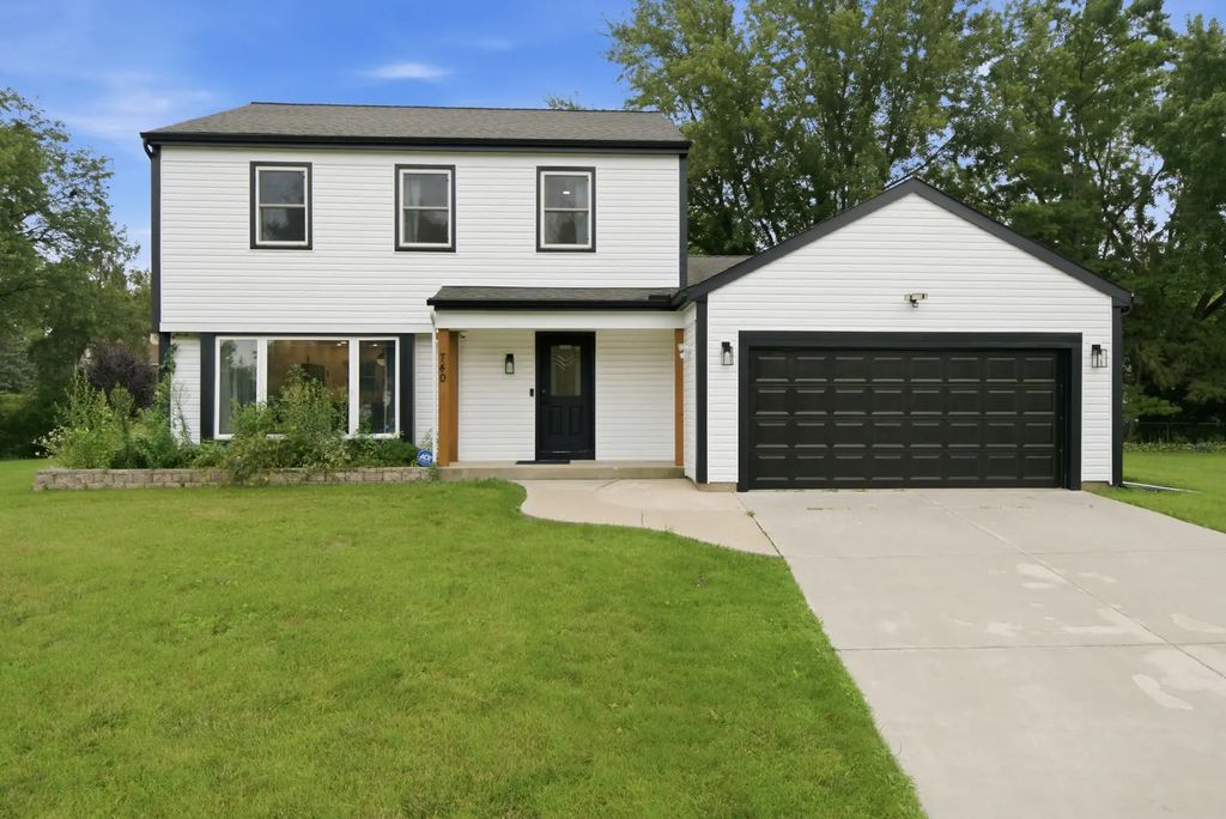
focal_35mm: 22
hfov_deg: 78.5
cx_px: 613
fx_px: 750
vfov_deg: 57.3
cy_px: 410
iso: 80
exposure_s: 1/100
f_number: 6.3
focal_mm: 22
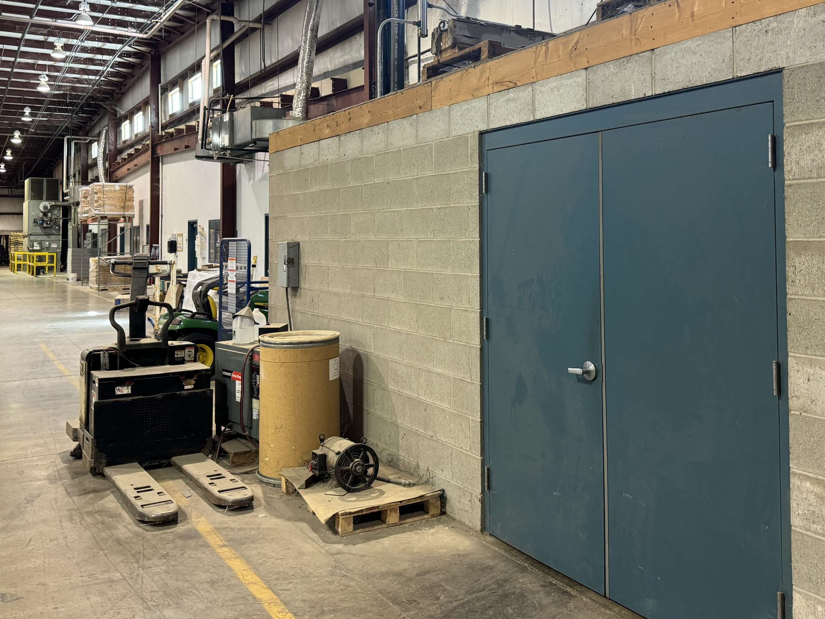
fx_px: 787
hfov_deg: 55.3
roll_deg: +0.2
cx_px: 449
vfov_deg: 42.5
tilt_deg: +1.1
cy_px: 214
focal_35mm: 33
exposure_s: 1/60
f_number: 1.78
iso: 250
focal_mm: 6.76
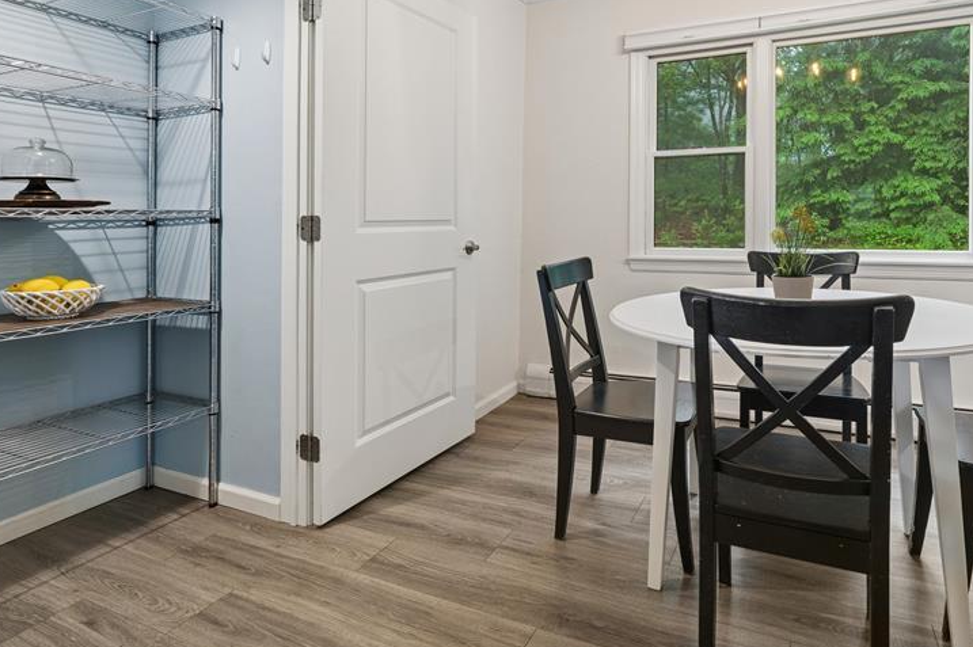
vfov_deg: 60.5
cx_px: 567
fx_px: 540
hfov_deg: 83.3
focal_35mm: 20
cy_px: 218
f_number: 8
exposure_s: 1/4
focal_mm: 14
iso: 200
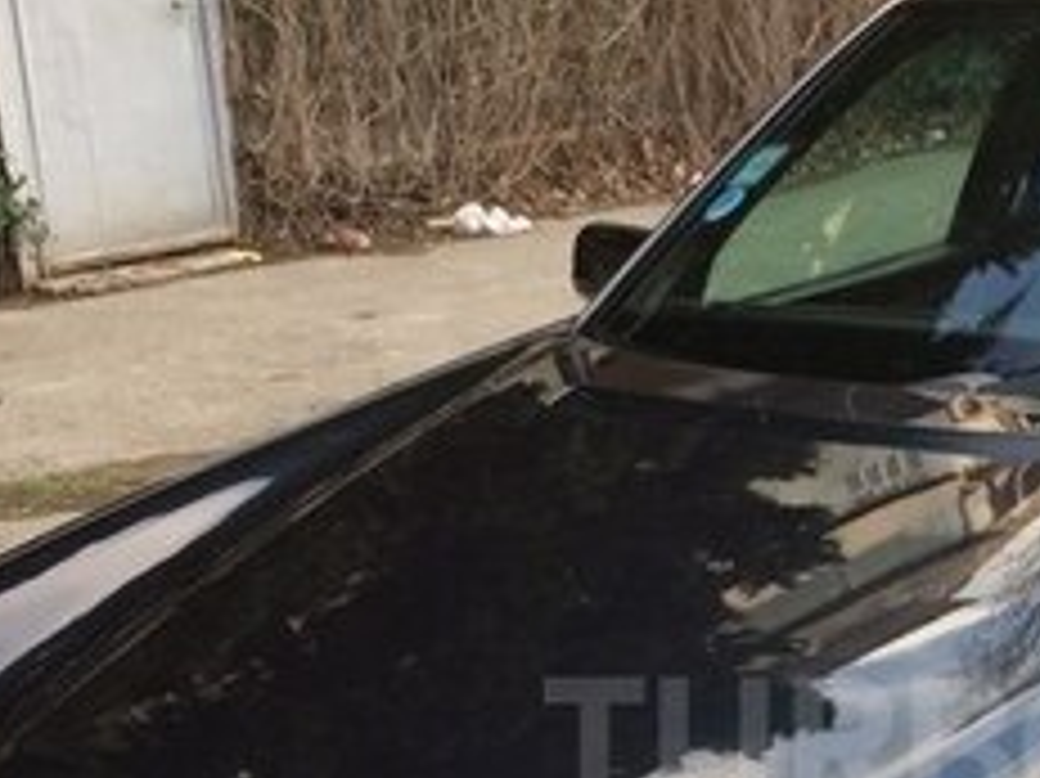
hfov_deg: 22.8
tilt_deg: -18.7
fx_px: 2492
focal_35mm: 83
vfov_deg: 17.4
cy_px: 744
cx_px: 1004
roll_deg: +0.2
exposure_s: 1/125
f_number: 2.2
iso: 32
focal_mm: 4.15
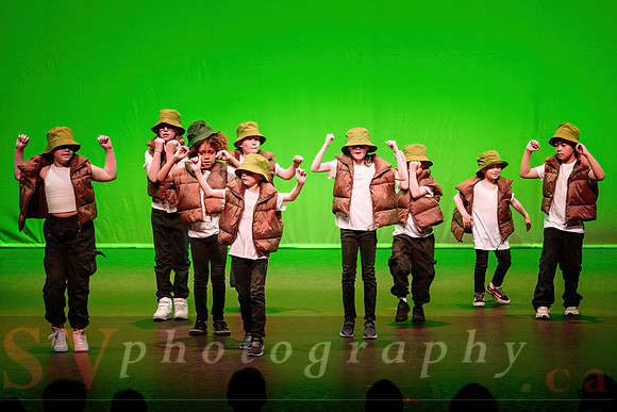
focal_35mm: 142
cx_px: 329
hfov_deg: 14.4
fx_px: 2442
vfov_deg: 9.6
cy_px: 192
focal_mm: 125
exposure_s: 1/320
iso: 1250
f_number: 2.8
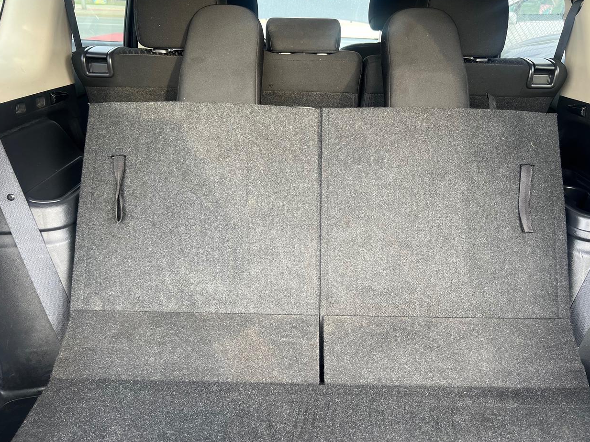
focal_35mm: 27
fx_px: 460
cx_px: 301
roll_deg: -1.8
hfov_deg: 65.3
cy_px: 223
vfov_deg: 51.3
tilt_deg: -26.9
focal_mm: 5.7
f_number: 1.5
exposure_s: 1/121
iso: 125
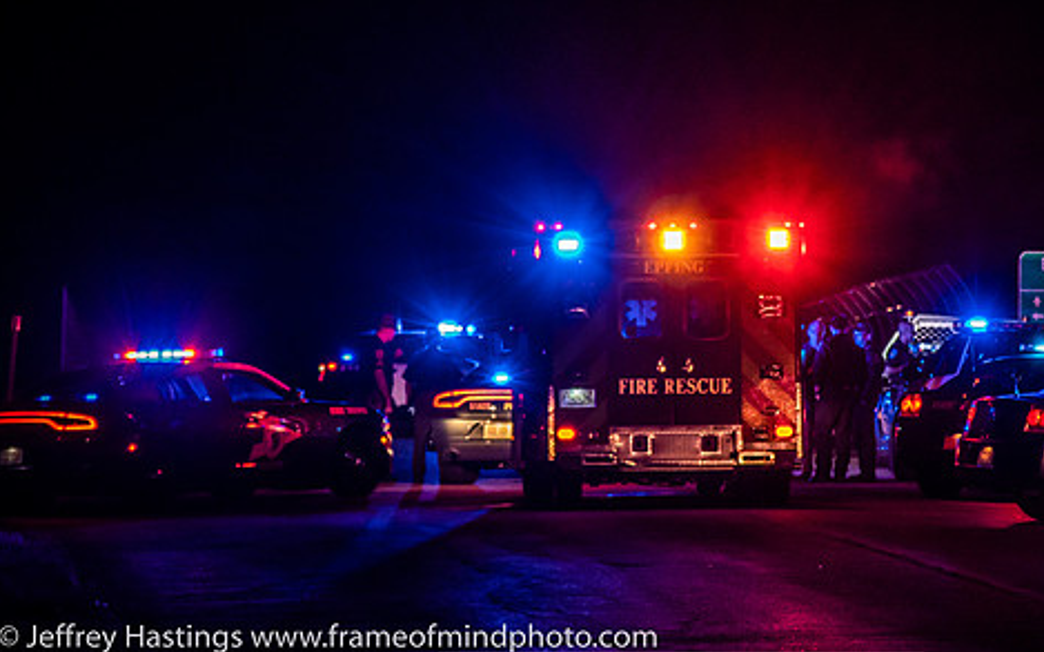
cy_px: 349
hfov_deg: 10.6
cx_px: 624
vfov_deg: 6.6
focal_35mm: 198
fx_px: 5633
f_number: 4.5
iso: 2000
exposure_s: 1/100
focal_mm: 98
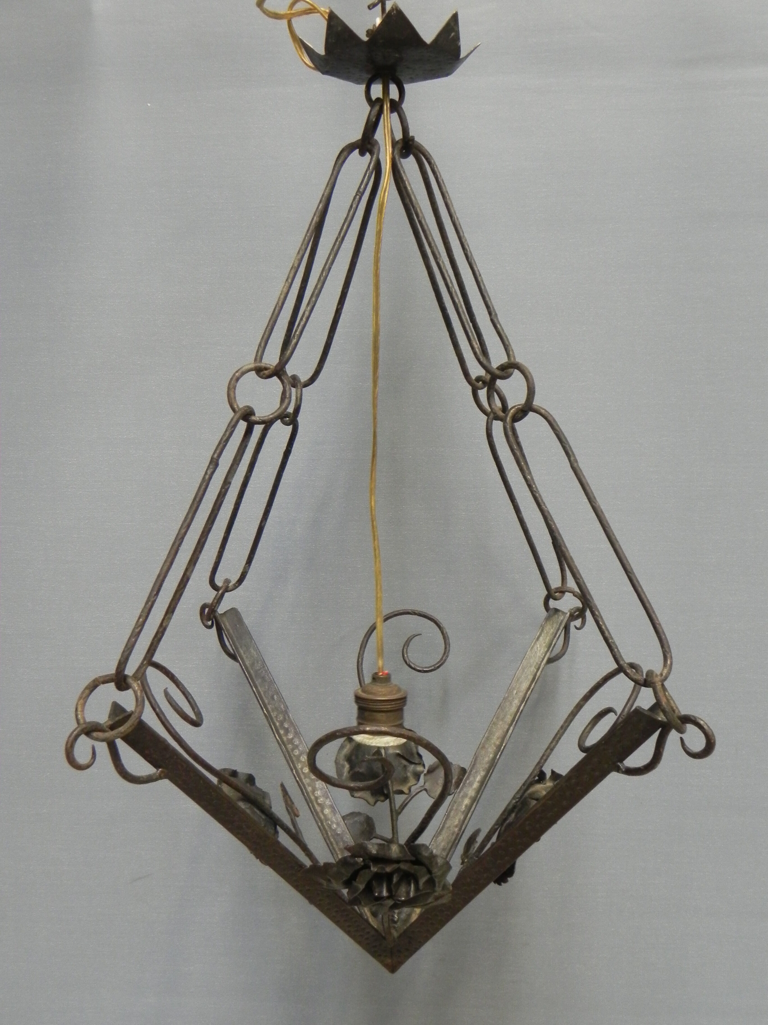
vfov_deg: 55.4
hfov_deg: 42.9
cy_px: 512
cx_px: 384
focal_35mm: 33
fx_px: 976
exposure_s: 1/12.6
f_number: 2.8
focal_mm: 5.9
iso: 400
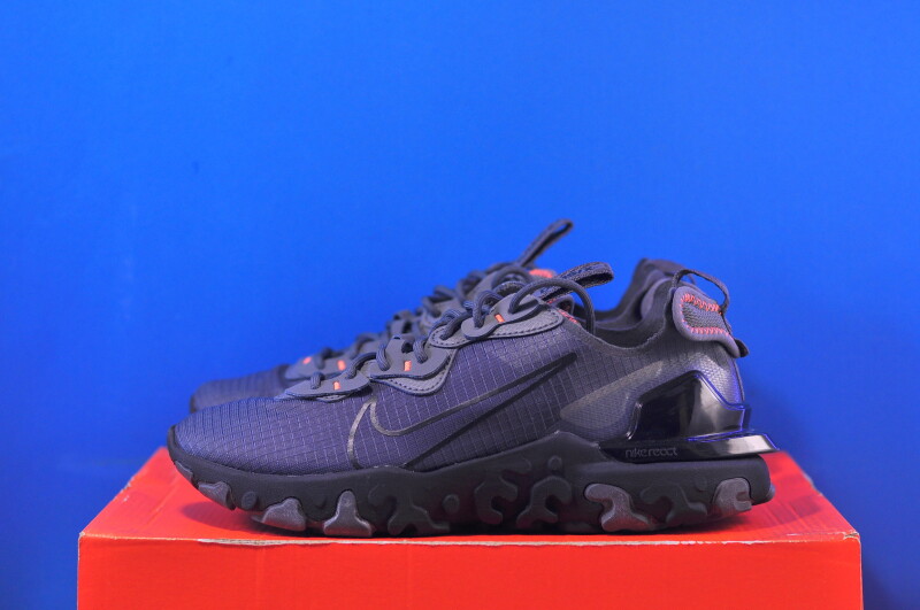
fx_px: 1914
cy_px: 305
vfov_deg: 18.1
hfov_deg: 27.0
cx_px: 460
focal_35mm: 75
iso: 250
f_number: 3.2
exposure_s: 1/250
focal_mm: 50
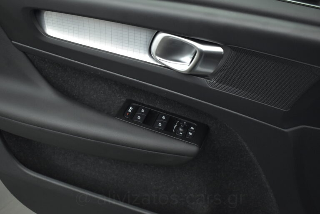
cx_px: 160
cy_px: 107
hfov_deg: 51.3
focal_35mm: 38
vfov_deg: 35.5
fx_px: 334
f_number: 4
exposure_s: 1/80
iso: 1600
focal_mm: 25
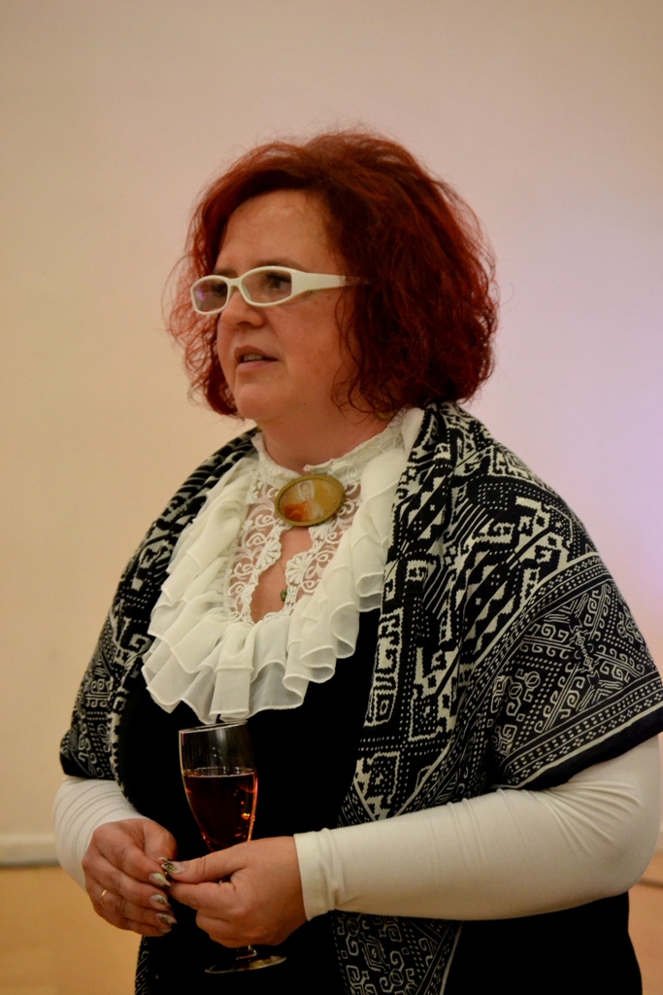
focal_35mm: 105
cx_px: 332
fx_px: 2899
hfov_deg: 13.0
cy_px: 498
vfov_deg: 19.5
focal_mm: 70
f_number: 4.2
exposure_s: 1/80
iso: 3200
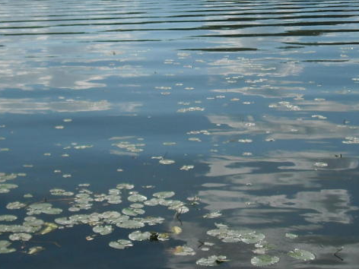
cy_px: 20
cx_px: 74
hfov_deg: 25.2
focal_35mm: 76
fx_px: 788
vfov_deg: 19.0
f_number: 5.6
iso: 64
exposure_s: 1/707
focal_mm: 5.7
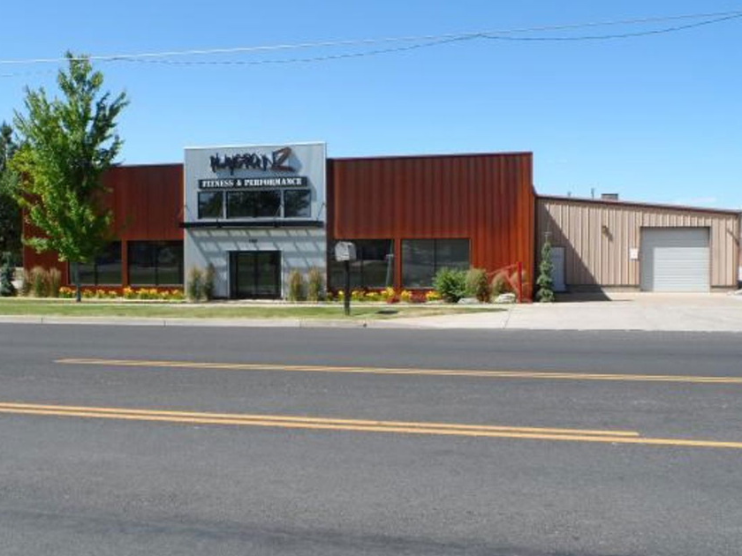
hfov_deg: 47.8
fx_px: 836
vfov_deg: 36.8
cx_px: 329
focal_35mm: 39
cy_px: 284
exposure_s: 1/350
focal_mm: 5.3
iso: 80
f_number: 4.8
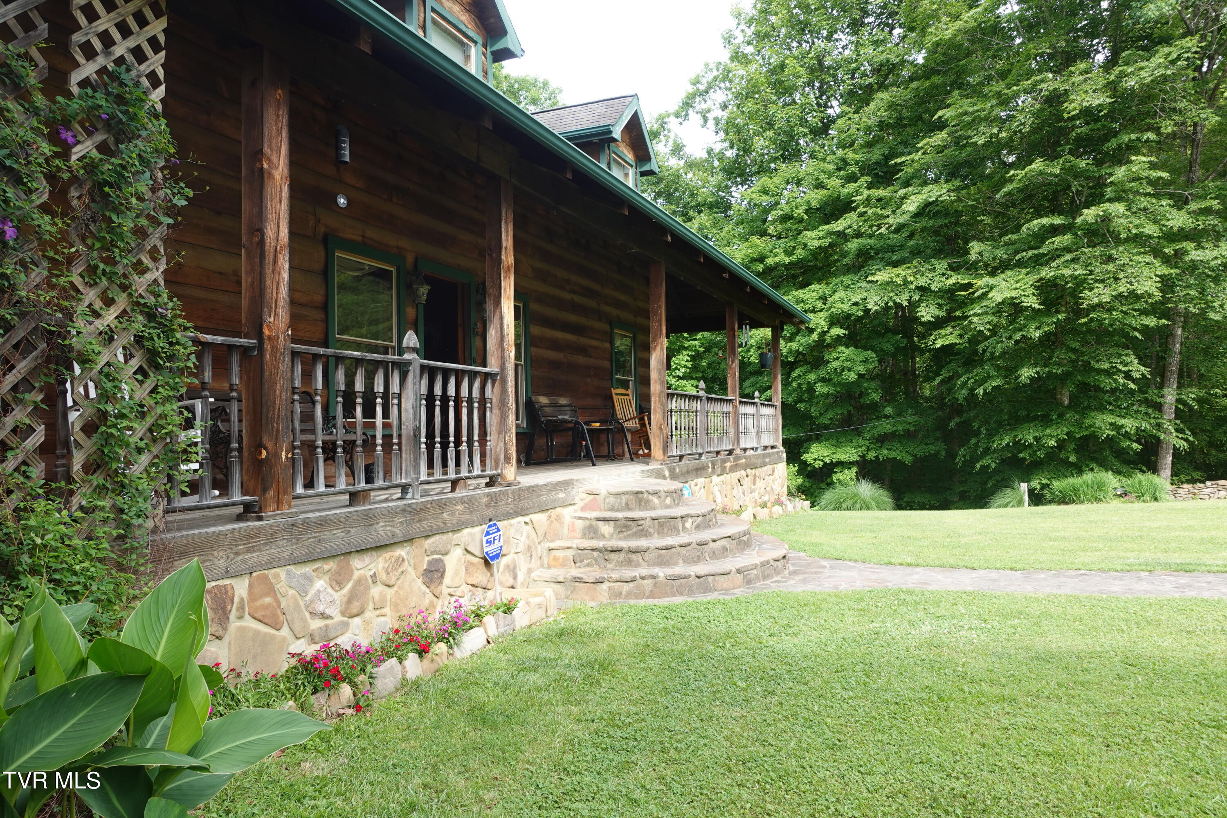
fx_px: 818
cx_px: 614
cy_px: 409
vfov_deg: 53.1
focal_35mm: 24
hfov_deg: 73.7
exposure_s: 1/125
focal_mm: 9.4
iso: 125
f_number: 4
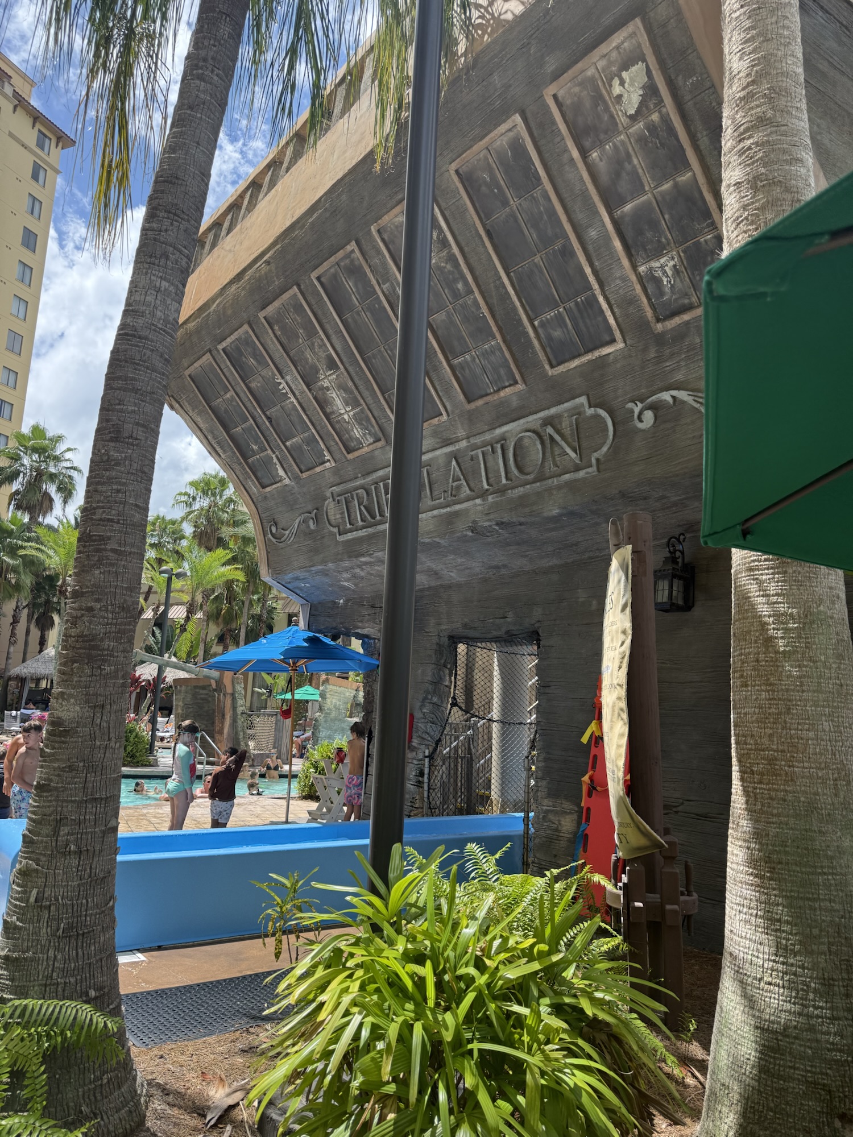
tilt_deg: +13.3
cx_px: 426
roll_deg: -3.3
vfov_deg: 71.6
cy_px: 568
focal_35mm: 24
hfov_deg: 56.8
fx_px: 789
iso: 80
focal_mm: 6.76
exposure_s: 1/1250
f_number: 1.78
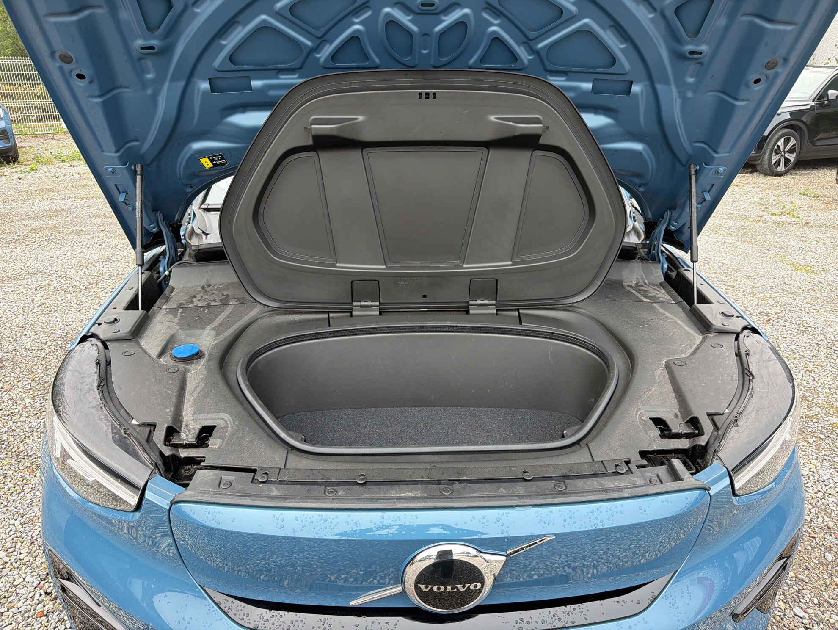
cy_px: 315
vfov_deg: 56.9
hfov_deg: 71.6
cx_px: 419
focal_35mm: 24
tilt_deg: -22.2
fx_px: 581
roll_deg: -1.3
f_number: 1.78
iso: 80
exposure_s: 1/308
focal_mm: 6.76
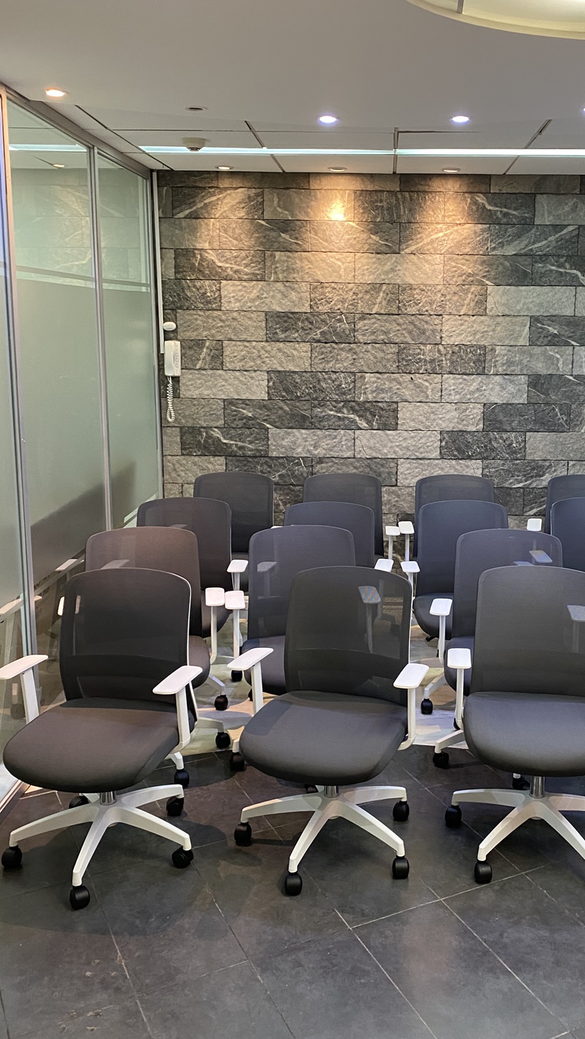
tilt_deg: -9.2
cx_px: 394
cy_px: 491
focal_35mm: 34
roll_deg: -0.8
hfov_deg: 34.3
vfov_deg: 58.0
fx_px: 937
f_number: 1.8
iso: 200
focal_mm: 4.25
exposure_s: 1/50
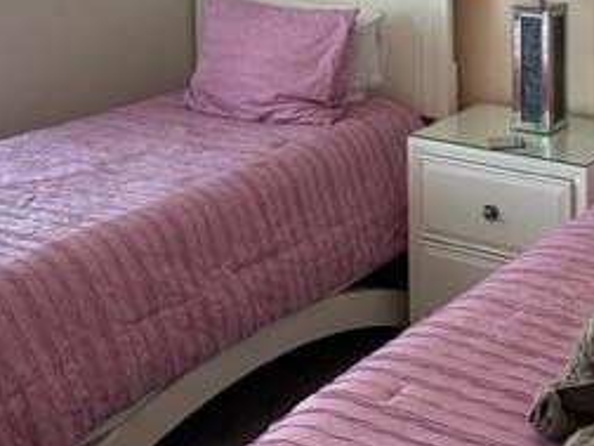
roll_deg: +1.3
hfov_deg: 30.4
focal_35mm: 61
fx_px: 1047
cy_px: -97
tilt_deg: -4.3
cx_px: 523
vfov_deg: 22.1
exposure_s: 1/120
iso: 200
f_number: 1.78
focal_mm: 6.86
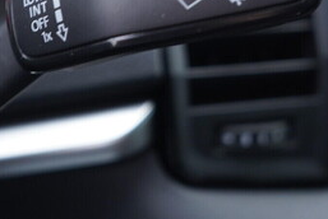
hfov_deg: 26.2
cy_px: 3
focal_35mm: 77
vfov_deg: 17.4
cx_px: 116
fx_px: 702
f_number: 2.8
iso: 320
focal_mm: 24
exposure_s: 1/40
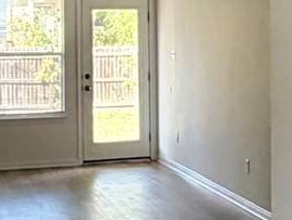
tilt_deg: +2.4
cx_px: 408
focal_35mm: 106
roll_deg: +0.8
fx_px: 895
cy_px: -71
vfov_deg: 13.5
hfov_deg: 17.1
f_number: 2.2
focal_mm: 2.22
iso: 200
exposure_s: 1/121
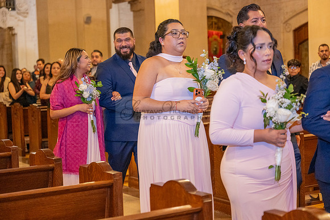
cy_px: 110
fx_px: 642
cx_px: 165
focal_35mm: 70
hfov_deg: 28.8
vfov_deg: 19.5
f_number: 3.5
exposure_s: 1/200
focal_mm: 70
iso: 2000
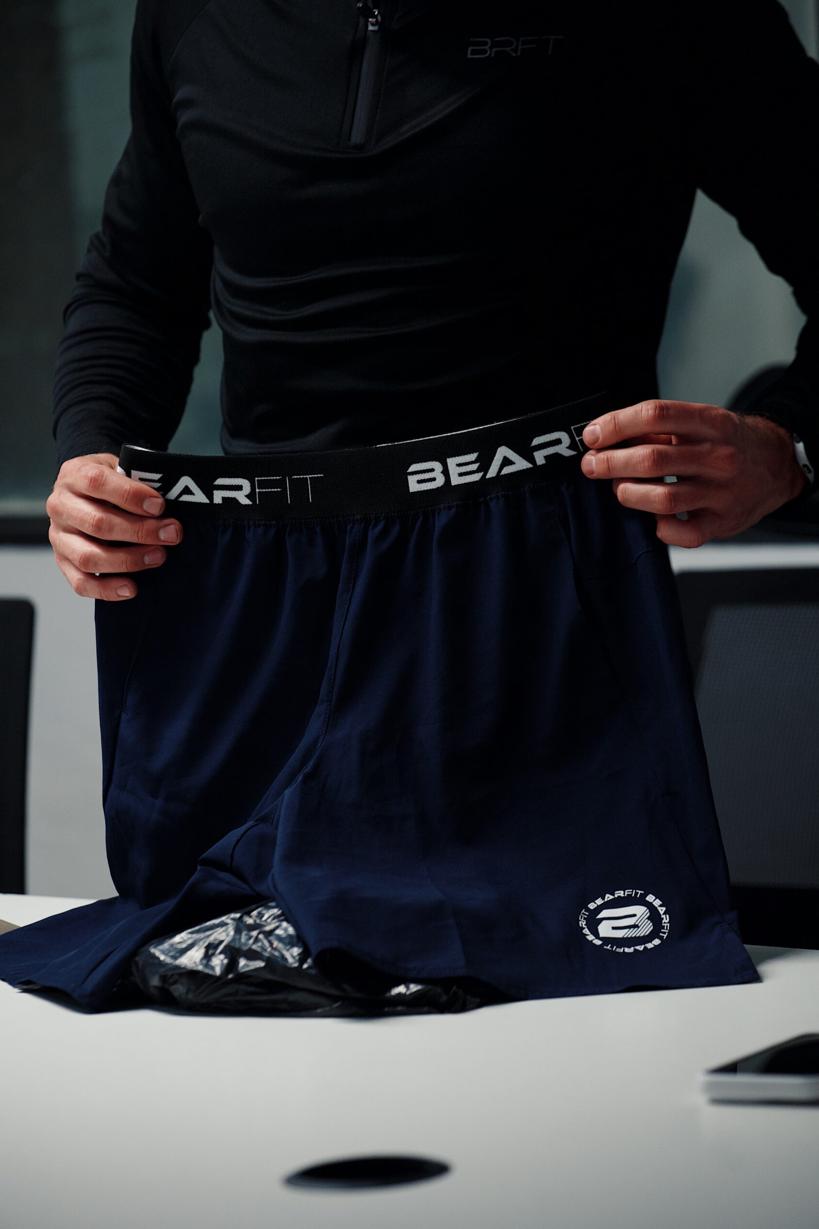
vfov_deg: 13.9
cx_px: 407
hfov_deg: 9.3
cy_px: 613
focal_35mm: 148
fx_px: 5050
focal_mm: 147
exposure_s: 1/100
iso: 1000
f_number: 4.5
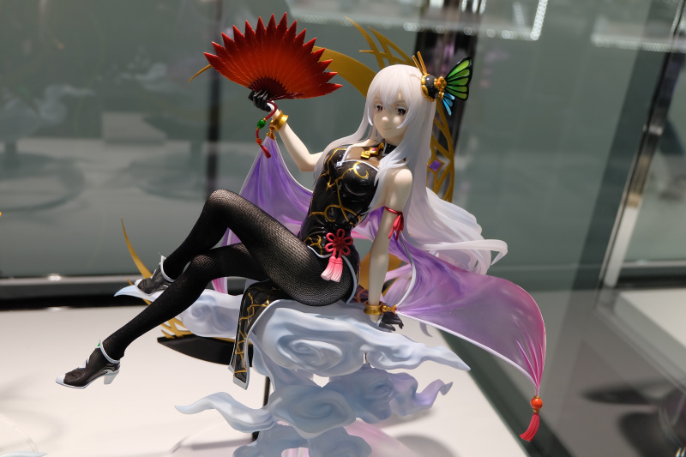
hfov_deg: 54.4
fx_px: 667
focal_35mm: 35
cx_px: 343
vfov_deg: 37.8
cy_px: 228
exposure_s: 1/140
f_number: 4.2
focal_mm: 23.2
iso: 400
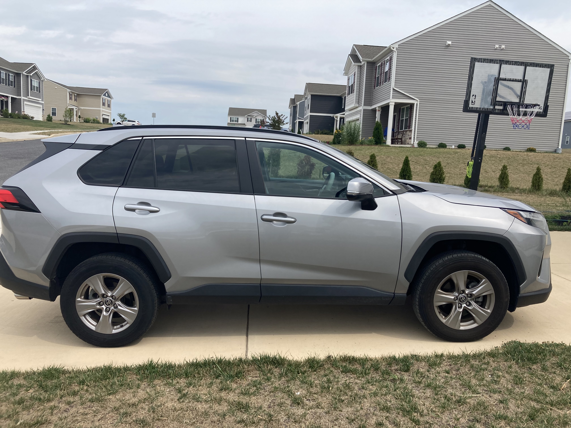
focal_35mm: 28
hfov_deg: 63.4
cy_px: 214
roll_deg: -2.5
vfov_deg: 49.7
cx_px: 286
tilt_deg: -6.0
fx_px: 462
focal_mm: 3.99
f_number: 1.8
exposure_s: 1/1621
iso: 20
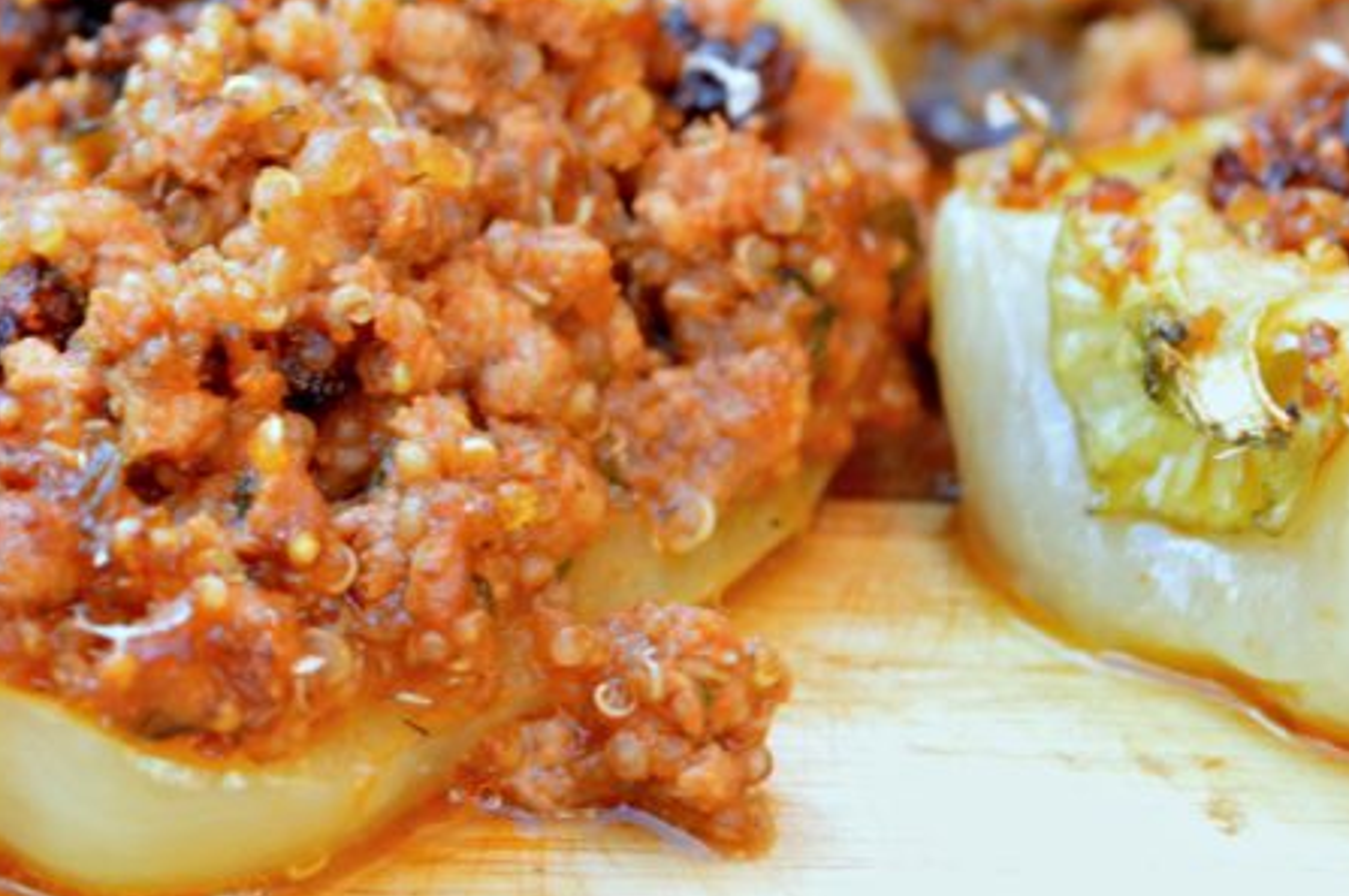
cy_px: -32
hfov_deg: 10.8
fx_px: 7080
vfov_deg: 7.2
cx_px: 30
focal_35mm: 189
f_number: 5.6
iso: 100
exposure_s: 1/13
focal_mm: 55
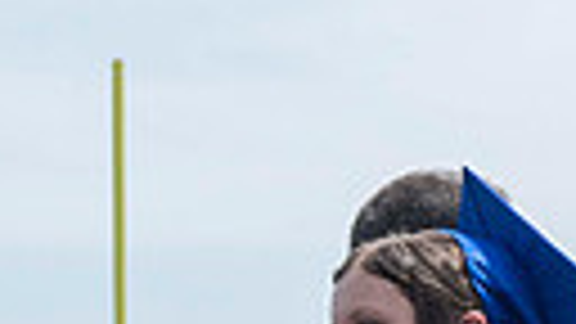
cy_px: 518
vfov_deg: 2.0
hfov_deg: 3.6
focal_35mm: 600
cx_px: -411
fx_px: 9164
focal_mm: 70
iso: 200
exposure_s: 1/250
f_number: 13
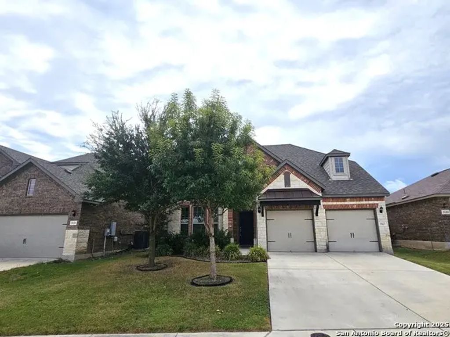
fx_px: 169
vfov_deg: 89.9
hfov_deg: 106.2
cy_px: 168
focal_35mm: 13
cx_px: 225
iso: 50
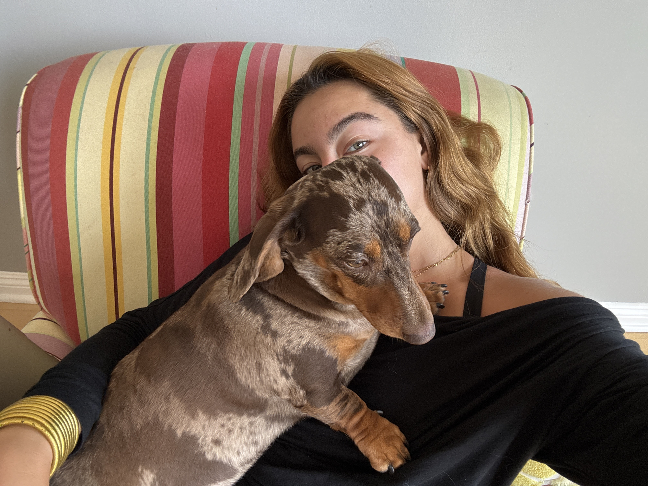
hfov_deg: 73.9
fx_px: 431
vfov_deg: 58.9
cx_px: 324
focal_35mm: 23
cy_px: 243
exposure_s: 1/60
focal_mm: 2.69
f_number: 1.9
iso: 100
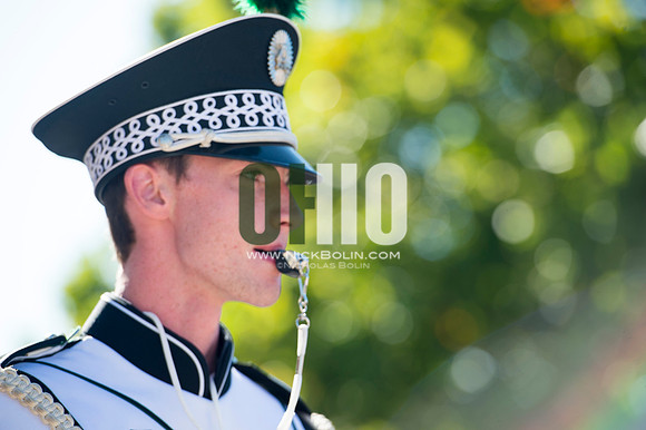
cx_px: 323
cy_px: 215
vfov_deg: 6.9
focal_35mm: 200
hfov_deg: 10.3
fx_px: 3587
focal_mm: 200
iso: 200
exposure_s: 1/1000
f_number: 4.5
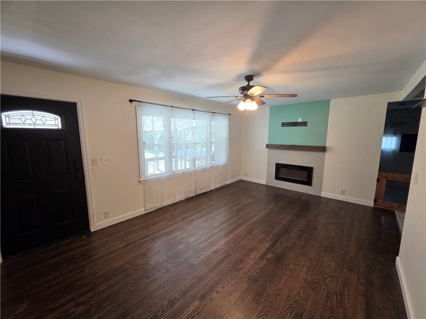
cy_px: 160
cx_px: 213
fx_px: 160
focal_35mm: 13
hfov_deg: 106.2
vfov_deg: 89.9
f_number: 1.9
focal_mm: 2.2
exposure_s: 1/60
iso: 160
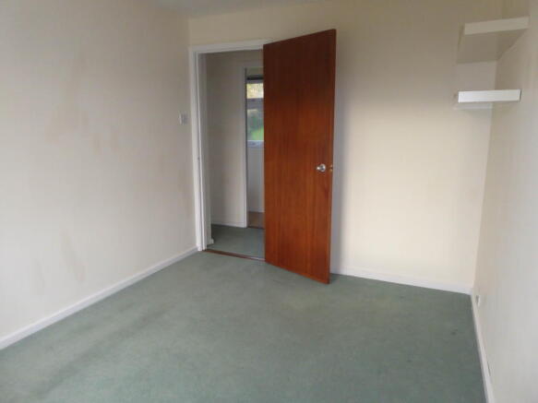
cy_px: 202
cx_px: 269
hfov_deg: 69.4
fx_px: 388
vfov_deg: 54.9
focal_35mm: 25
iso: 500
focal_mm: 4.3
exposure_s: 1/60
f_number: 3.3
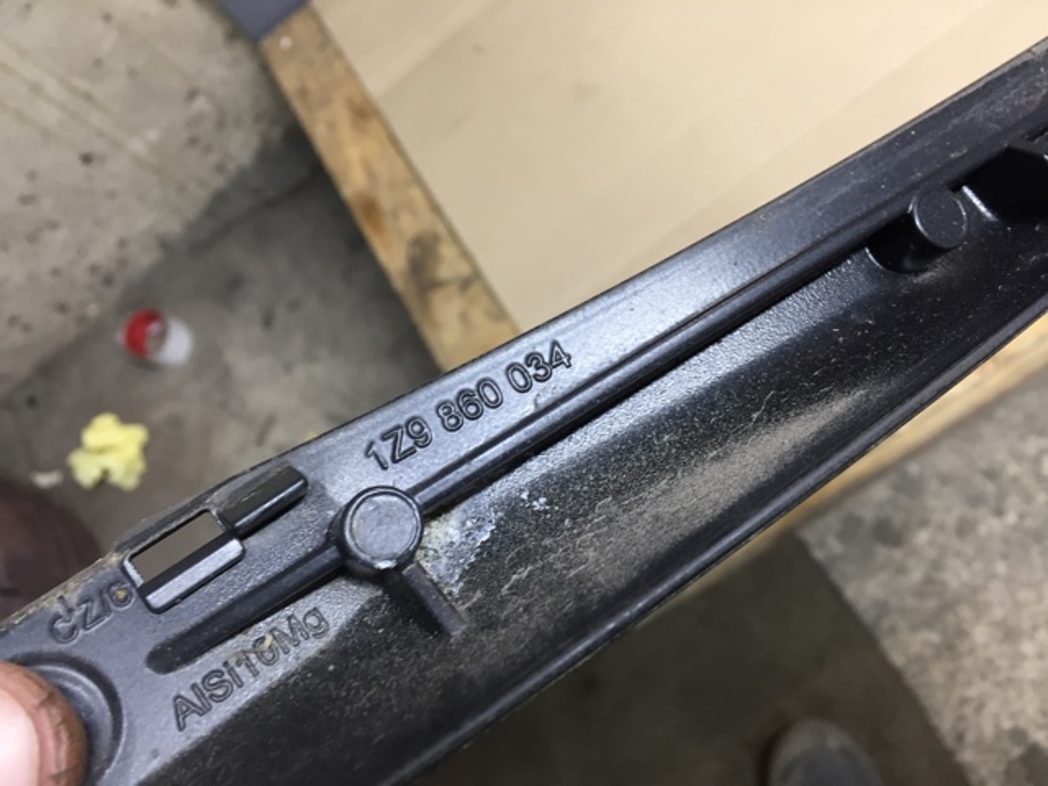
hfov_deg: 61.7
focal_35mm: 29
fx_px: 878
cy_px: 393
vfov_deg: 48.2
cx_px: 524
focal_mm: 4.15
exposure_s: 1/33
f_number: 2.2
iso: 80
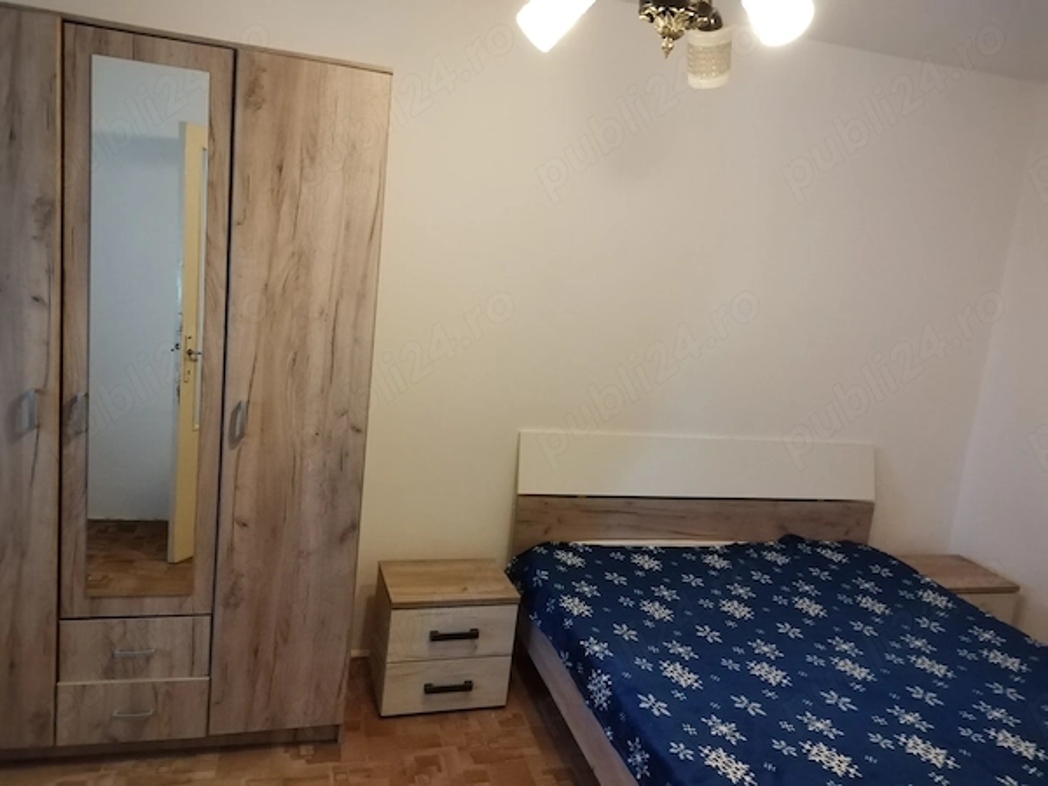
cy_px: 393
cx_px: 524
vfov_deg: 53.1
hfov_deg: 67.3
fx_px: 787
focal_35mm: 26
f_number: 1.9
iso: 3193
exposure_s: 1/100
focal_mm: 6.24
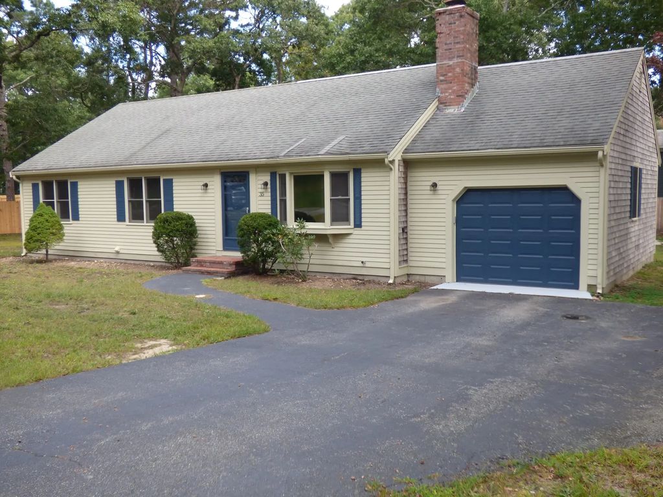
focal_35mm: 33
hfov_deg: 55.4
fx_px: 632
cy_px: 248
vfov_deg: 42.9
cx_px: 332
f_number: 3.4
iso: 100
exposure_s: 1/160
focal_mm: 5.78
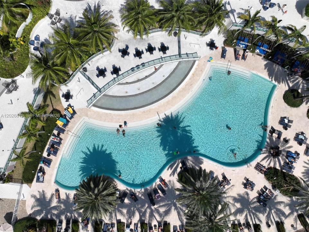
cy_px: 116
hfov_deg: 71.6
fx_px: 214
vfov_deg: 56.8
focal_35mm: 24
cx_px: 154
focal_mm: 12.29
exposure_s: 1/3200
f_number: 2.8
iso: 100
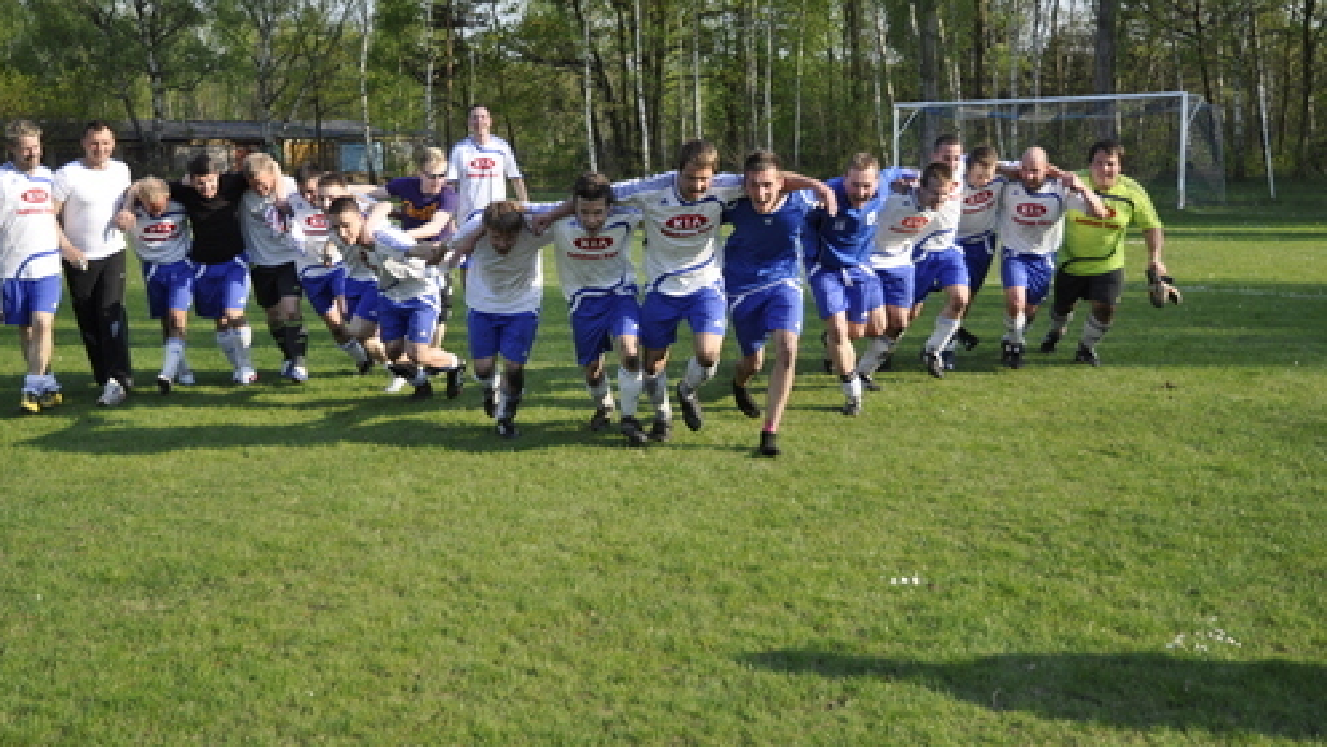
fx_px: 1391
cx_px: 661
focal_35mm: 40
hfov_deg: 51.0
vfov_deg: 30.0
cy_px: 313
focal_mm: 25
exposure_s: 1/1000
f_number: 4.2
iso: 400
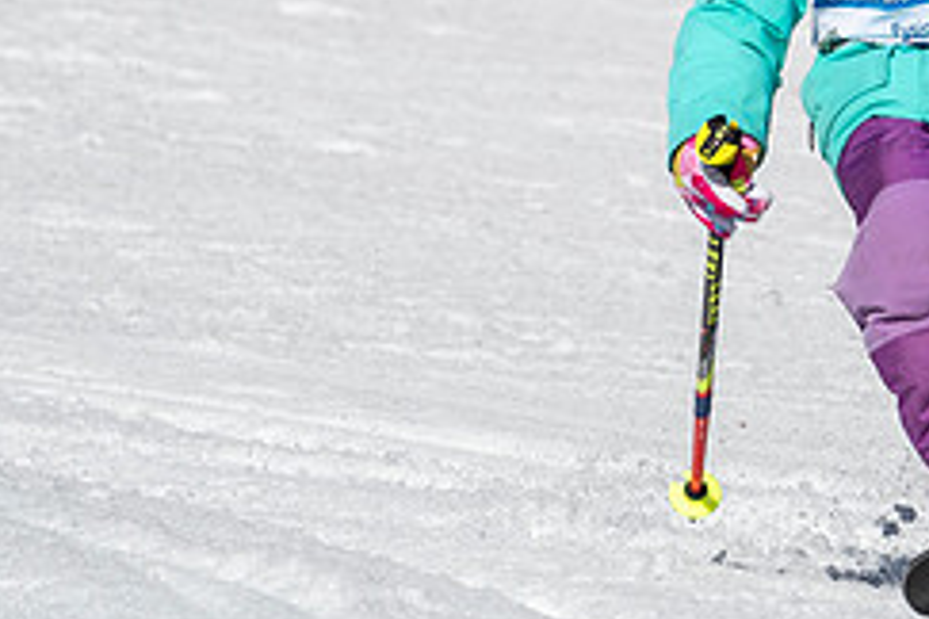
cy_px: -111
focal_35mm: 1657
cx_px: 973
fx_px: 42756
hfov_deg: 1.2
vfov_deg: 0.8
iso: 200
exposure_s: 1/2000
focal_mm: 400
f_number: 8
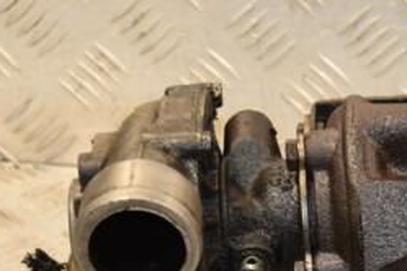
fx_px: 2374
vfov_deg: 6.5
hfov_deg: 9.7
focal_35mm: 210
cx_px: 392
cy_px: 287
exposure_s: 1/200
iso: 800
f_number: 5.6
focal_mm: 58
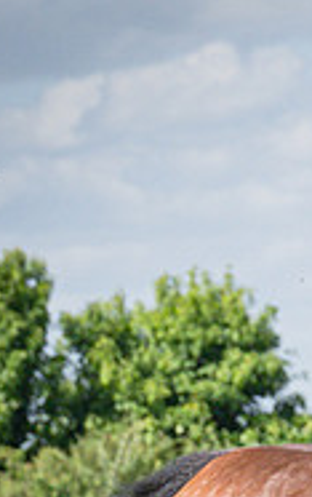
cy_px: 513
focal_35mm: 604
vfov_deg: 3.5
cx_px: 1196
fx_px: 8179
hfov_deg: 2.2
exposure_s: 1/2000
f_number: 5
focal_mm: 70
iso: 400
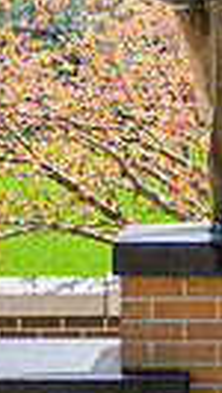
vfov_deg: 5.4
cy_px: -149
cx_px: 532
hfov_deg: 3.0
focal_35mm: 397
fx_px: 4147
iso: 400
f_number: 4
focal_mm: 86
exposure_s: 1/2500
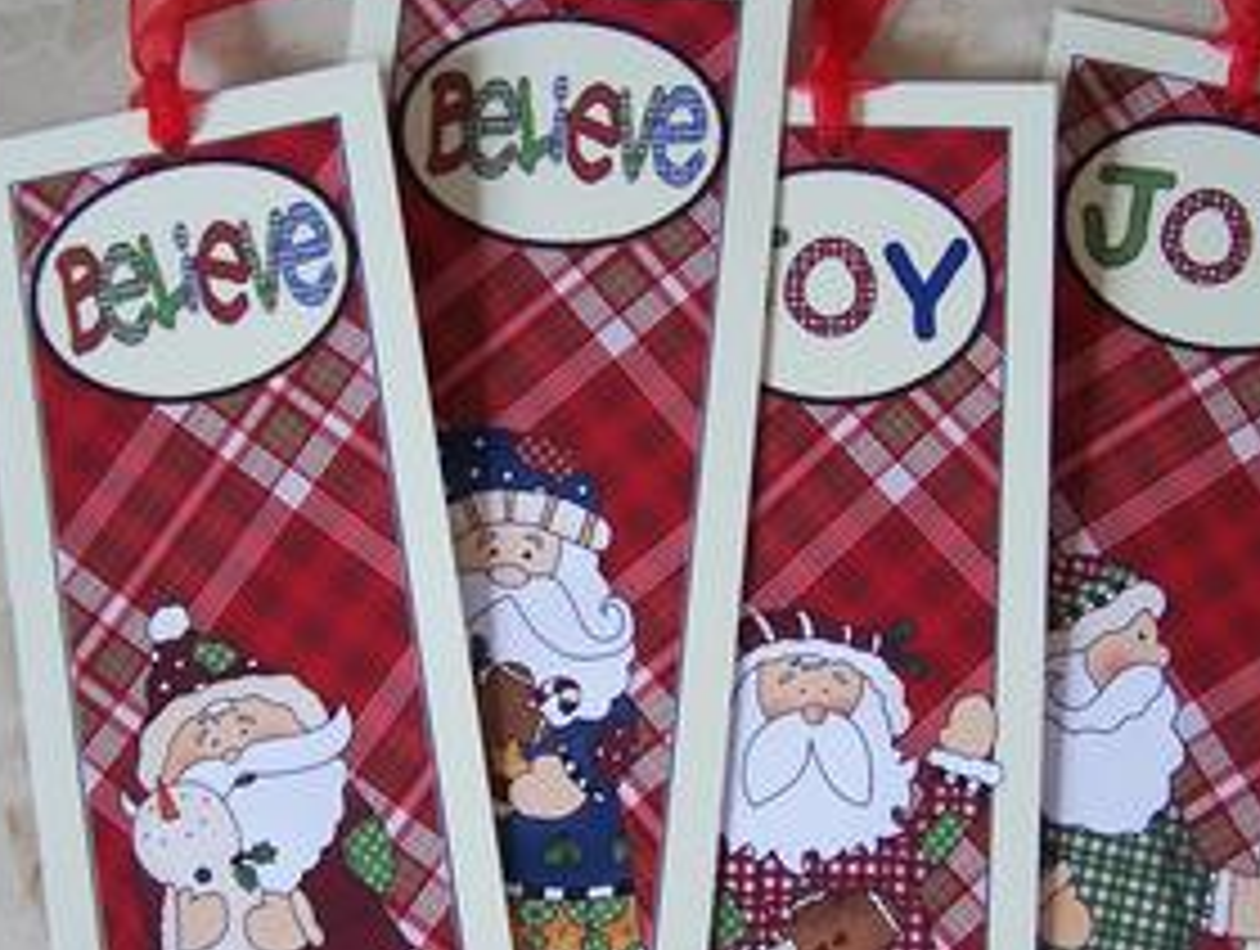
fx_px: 2224
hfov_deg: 31.6
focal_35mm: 61
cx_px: 657
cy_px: 585
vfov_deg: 24.0
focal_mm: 6.3
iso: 100
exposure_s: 1/30
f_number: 2.8
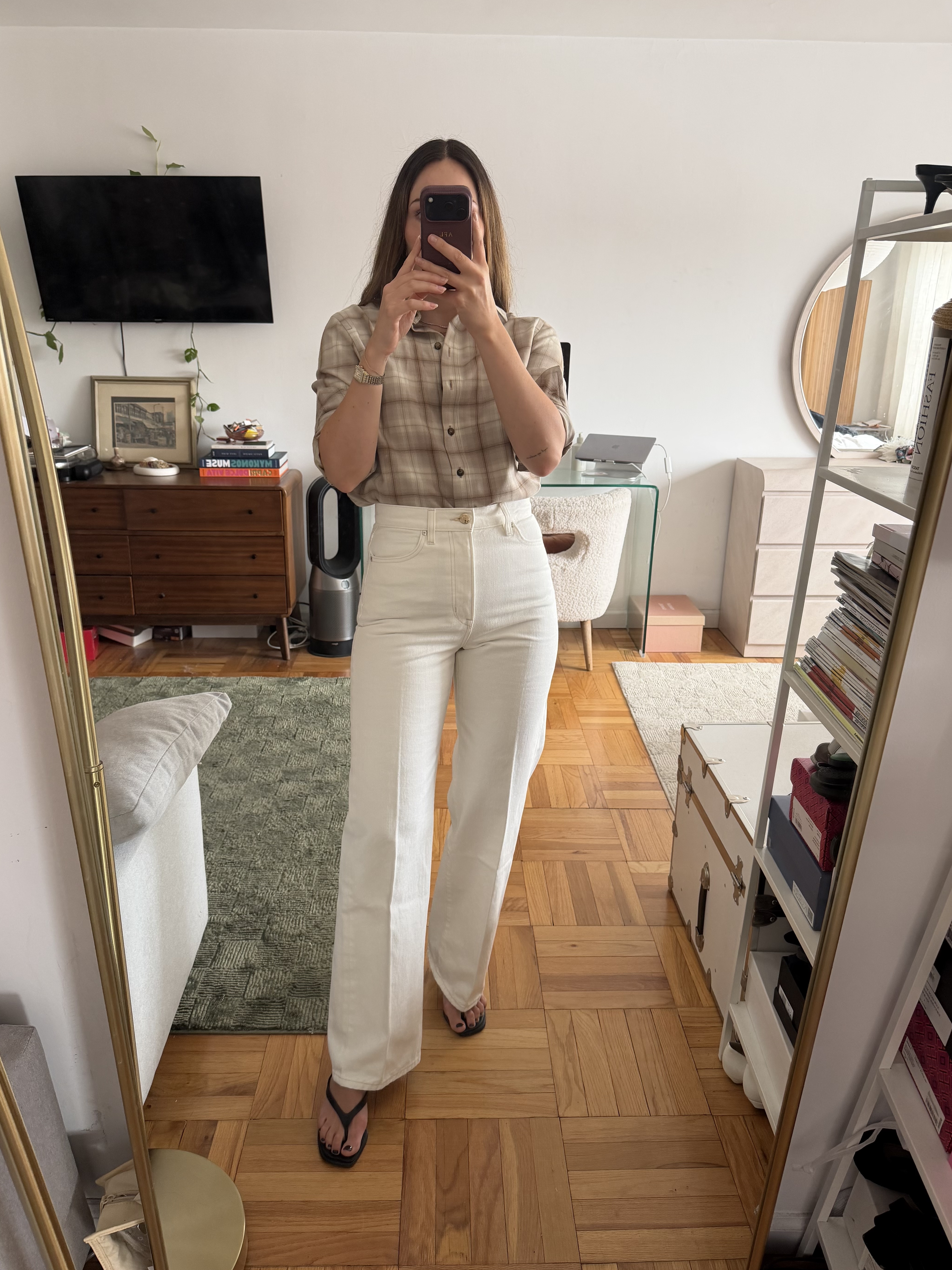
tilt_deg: -30.5
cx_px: 468
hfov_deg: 54.9
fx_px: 917
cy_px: 641
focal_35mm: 25
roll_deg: -0.8
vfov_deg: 69.4
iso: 200
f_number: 1.78
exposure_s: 1/117
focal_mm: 6.76
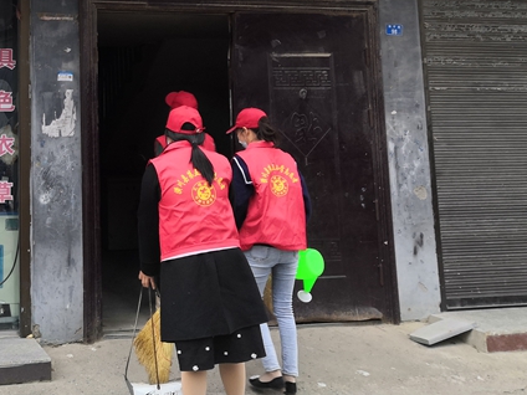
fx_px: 776
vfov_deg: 27.6
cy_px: 46
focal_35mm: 51
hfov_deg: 35.2
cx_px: 47
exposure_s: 1/100
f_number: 1.8
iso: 50
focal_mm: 3.95
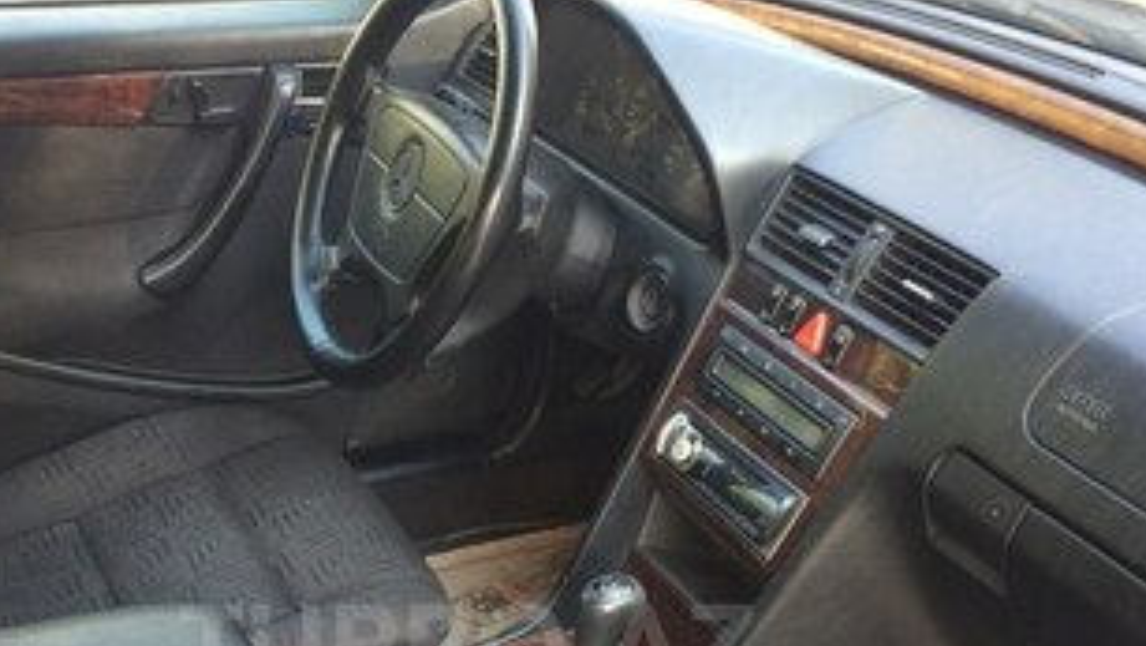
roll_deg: +0.9
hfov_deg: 40.4
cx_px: 467
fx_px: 1550
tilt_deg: -34.0
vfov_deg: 22.6
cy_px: 646
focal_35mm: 51
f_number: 2.2
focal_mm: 4.15
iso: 32
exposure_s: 1/33
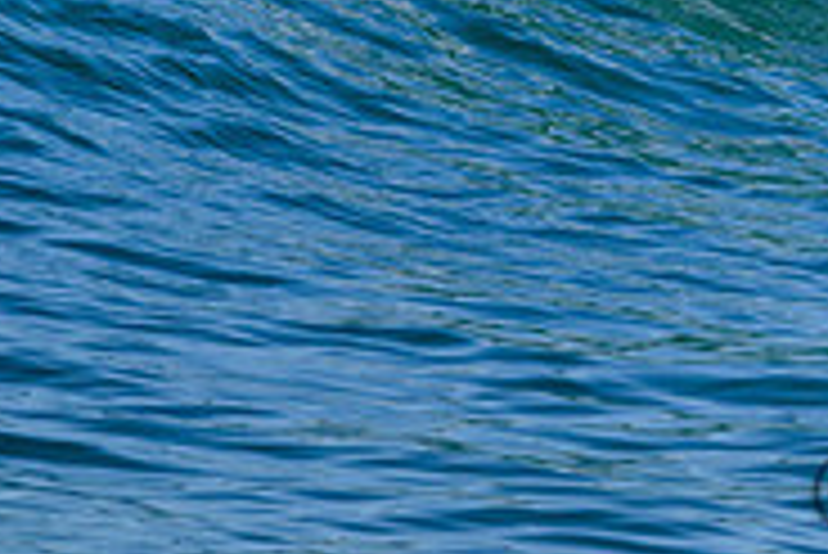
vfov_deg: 1.0
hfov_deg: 1.5
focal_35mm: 1420
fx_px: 32685
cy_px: -254
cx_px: 1161
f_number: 10
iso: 500
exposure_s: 1/2000
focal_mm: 450
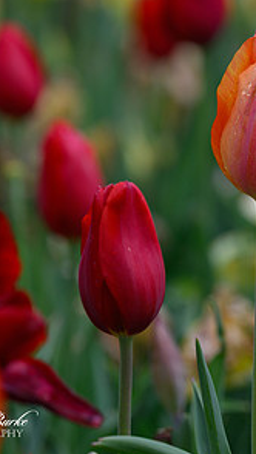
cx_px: 280
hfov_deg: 3.9
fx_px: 3706
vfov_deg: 7.0
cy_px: 124
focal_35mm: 308
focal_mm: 130
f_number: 4
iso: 72
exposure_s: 1/400
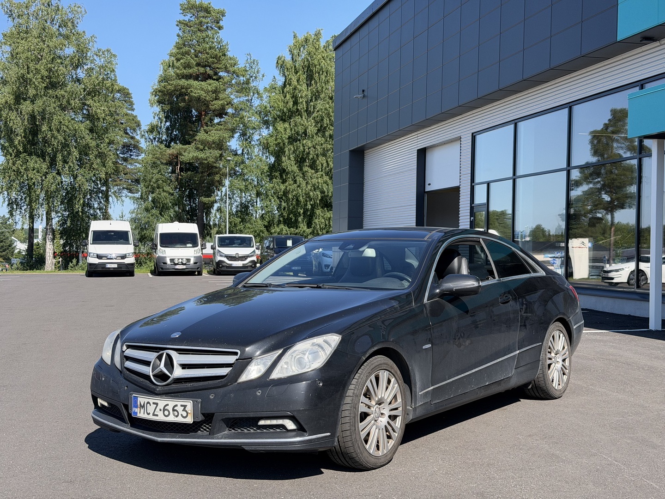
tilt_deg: -0.9
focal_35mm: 48
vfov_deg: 30.3
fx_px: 922
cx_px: 332
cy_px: 250
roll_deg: -1.9
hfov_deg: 39.7
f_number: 1.78
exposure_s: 1/3226
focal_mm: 6.76
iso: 100
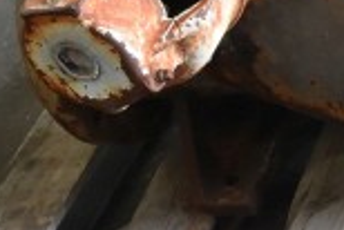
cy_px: -125
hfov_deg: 11.0
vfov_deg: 7.3
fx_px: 1769
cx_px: 369
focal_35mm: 185
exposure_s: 1/125
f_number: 4.8
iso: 1400
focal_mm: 38
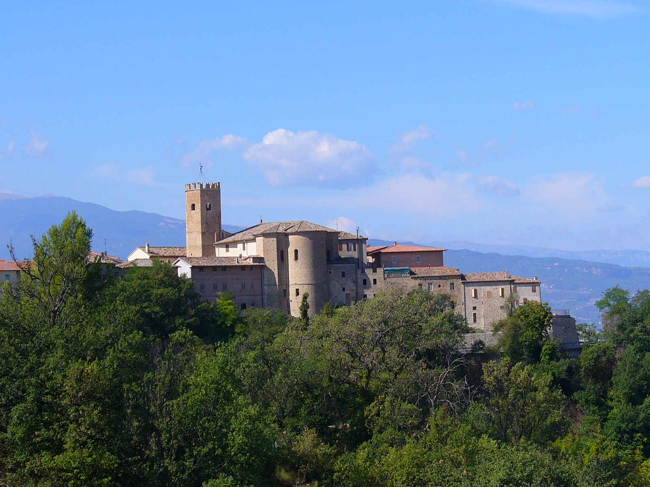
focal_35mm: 97
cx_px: 325
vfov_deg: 15.2
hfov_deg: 20.2
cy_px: 244
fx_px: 1821
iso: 80
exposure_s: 1/320
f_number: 6.6
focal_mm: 12.8
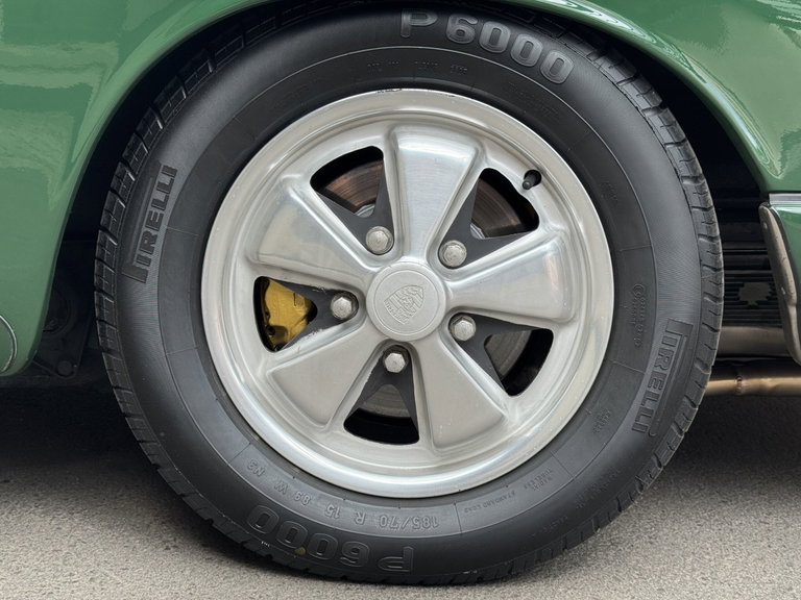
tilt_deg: -8.6
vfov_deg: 30.3
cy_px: 300
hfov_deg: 39.7
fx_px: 1111
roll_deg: -2.9
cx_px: 400
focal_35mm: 48
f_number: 1.78
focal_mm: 6.76
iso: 64
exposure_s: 1/256
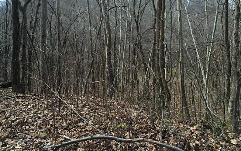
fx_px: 204
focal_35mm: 31
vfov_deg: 40.4
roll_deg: +0.1
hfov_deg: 61.2
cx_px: 120
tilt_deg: -6.8
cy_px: 60
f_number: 2.2
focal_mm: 4.15
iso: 32
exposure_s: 1/121
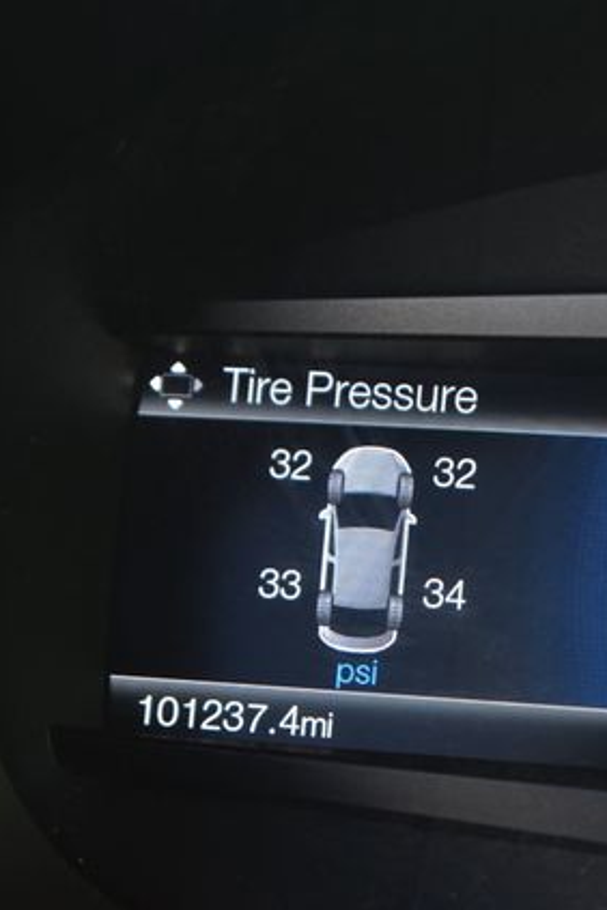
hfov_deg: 11.0
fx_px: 3155
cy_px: 456
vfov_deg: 16.4
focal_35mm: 125
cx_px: 478
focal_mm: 55
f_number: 6.3
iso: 500
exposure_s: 1/15
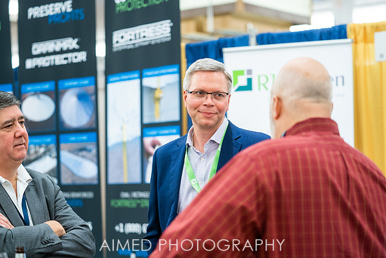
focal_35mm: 84
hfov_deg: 24.3
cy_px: 129
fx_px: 898
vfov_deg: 16.3
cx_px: 198
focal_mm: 80
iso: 3200
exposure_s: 1/160
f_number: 2.8
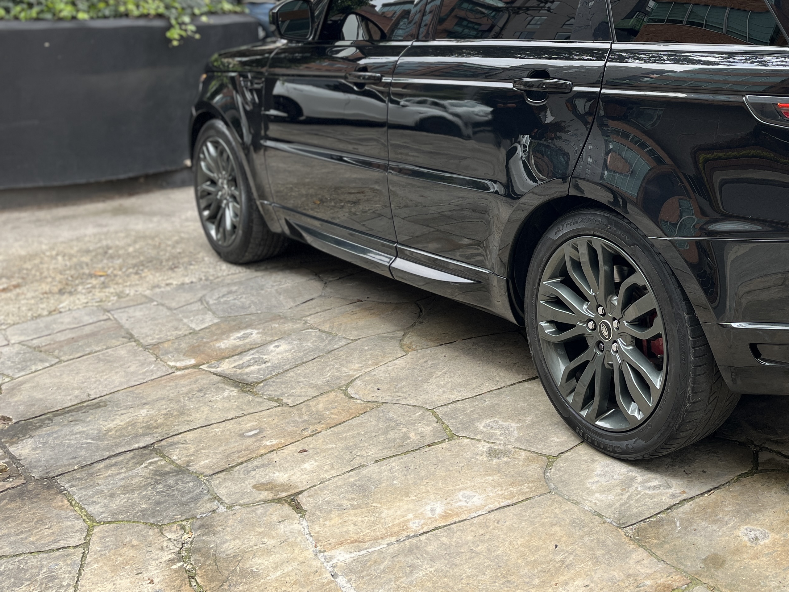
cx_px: 606
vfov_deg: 34.4
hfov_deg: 44.0
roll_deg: +0.6
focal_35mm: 41
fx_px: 935
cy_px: 143
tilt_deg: -8.6
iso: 50
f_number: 1.6
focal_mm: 5.1
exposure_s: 1/477
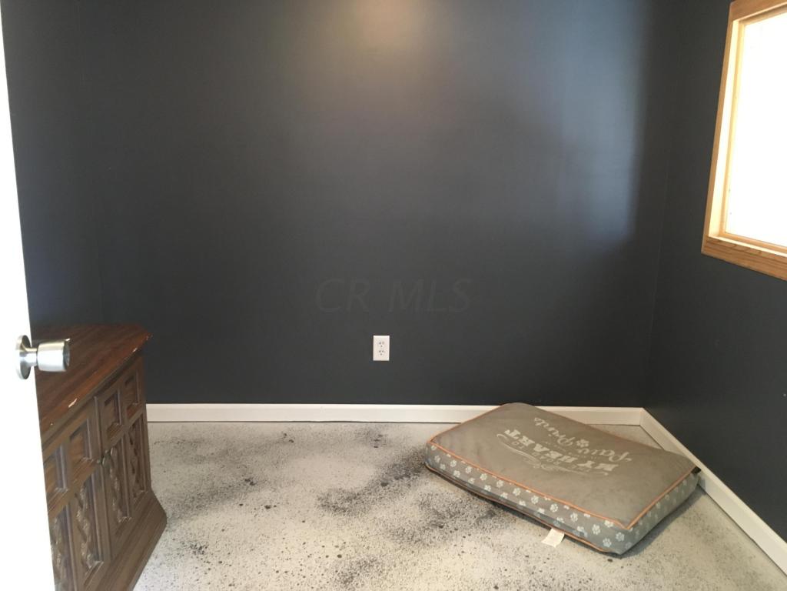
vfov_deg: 48.2
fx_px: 659
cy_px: 296
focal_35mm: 29
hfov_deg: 61.7
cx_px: 394
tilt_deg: -12.0
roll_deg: -0.9
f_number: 2.2
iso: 200
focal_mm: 4.15
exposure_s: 1/15
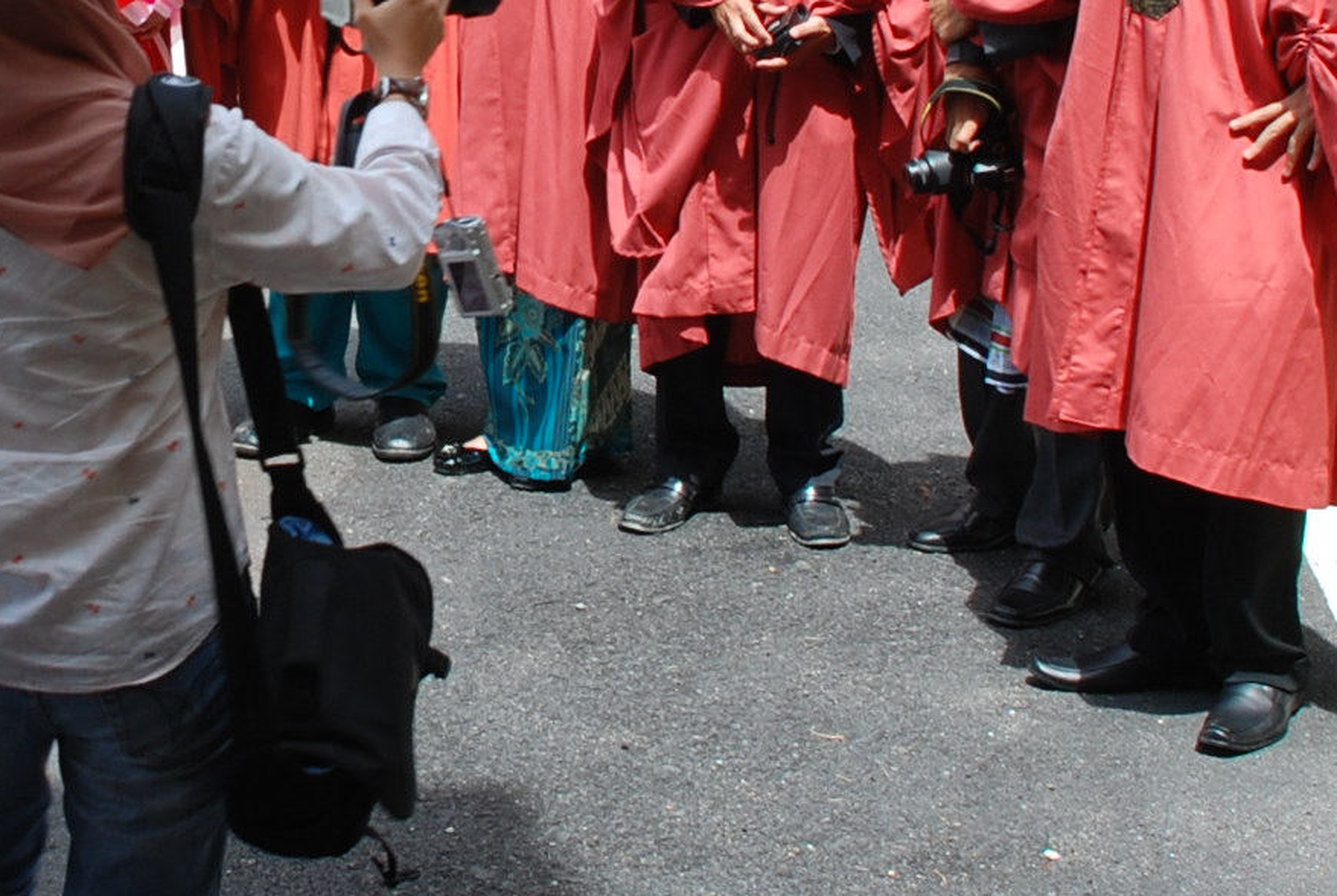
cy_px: 65
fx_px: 3684
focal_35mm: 99
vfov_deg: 13.7
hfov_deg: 20.3
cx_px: 198
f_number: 8
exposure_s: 1/100
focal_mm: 20
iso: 125
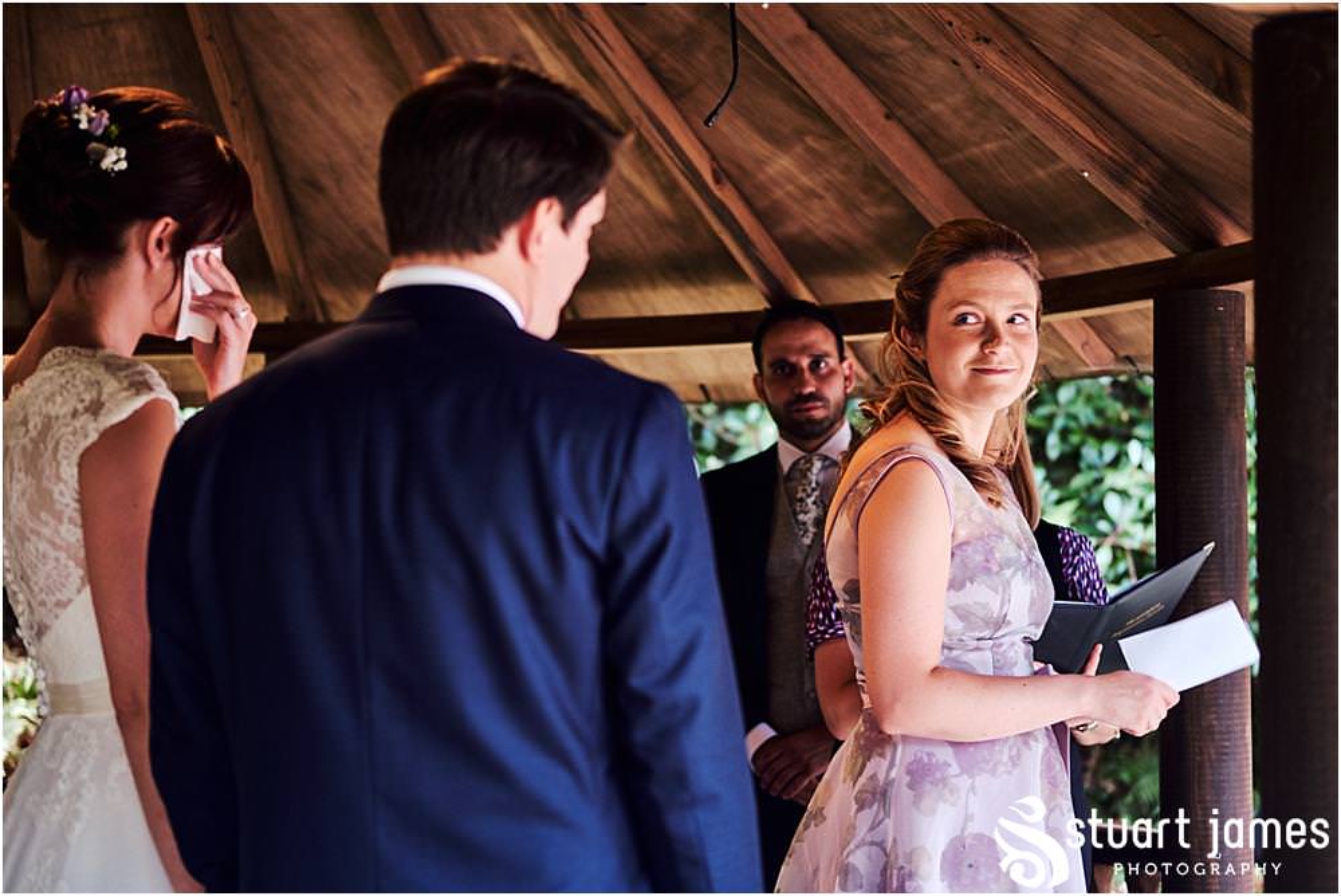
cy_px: 448
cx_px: 670
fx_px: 2795
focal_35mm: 75
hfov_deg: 27.0
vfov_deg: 18.2
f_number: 2.2
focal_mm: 50
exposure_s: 1/100
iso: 400
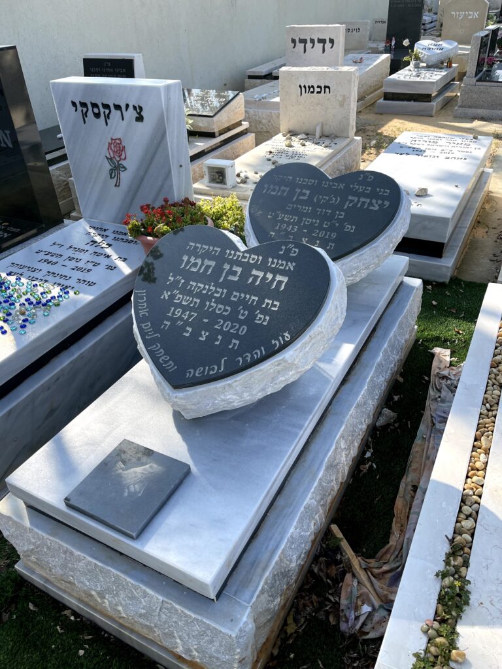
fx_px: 503
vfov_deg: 67.3
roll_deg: +3.4
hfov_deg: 53.1
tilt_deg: -35.1
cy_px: 334
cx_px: 251
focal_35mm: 26
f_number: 1.6
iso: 32
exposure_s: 1/1439
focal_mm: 5.1
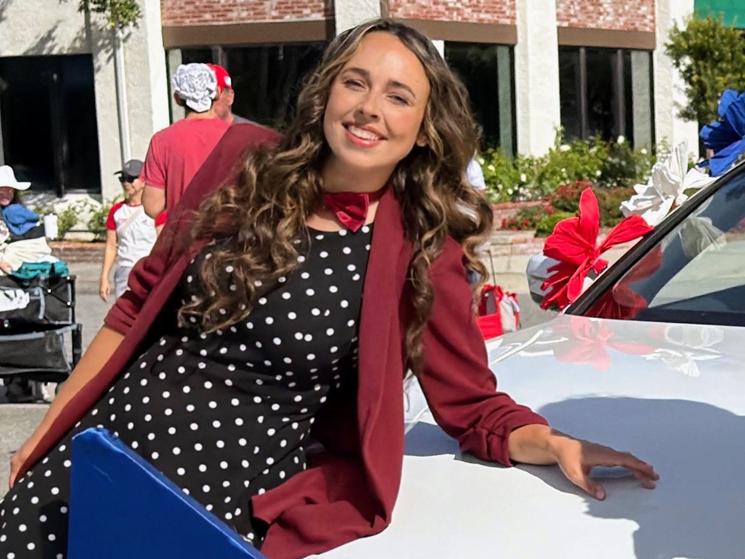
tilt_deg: -7.6
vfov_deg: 13.0
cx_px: 731
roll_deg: +1.3
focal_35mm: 114
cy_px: 411
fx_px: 2453
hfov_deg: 16.9
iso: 320
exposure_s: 1/27778
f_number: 1.78
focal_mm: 6.76
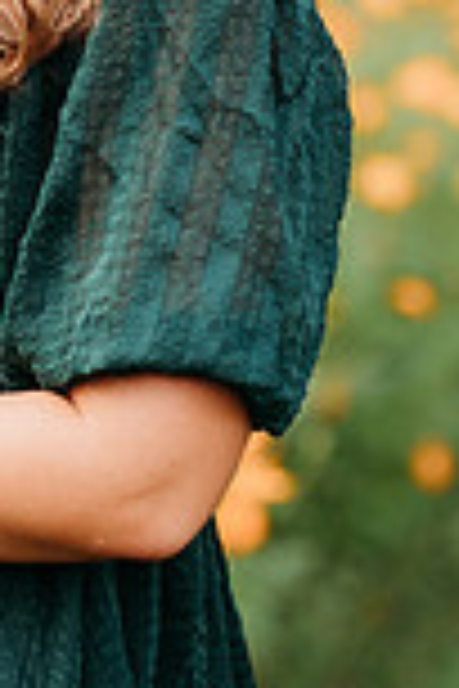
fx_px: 4781
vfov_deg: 8.2
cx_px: -50
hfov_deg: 5.5
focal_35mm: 250
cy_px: 40
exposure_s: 1/500
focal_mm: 85
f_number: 2.2
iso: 100
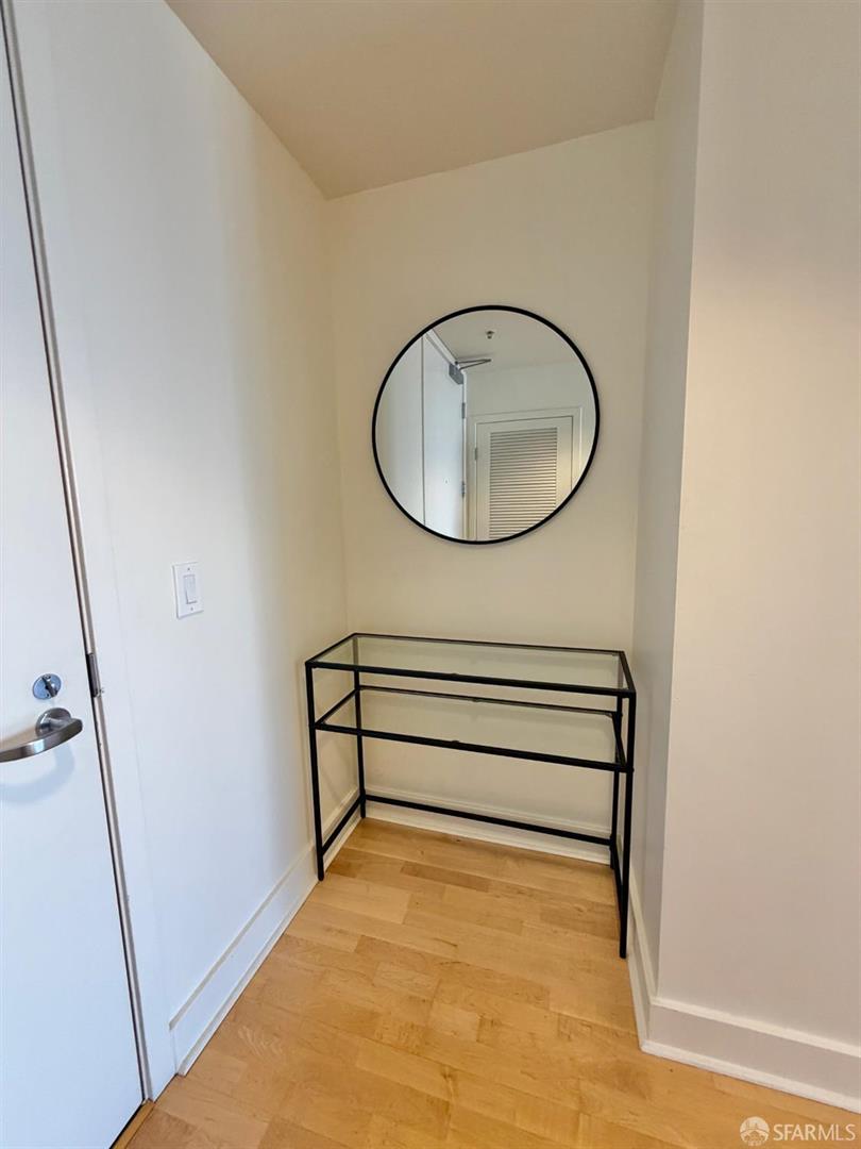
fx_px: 464
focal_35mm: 14
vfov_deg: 102.1
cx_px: 430
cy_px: 574
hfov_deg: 85.7
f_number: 2.2
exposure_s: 1/121
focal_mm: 2.22
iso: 250
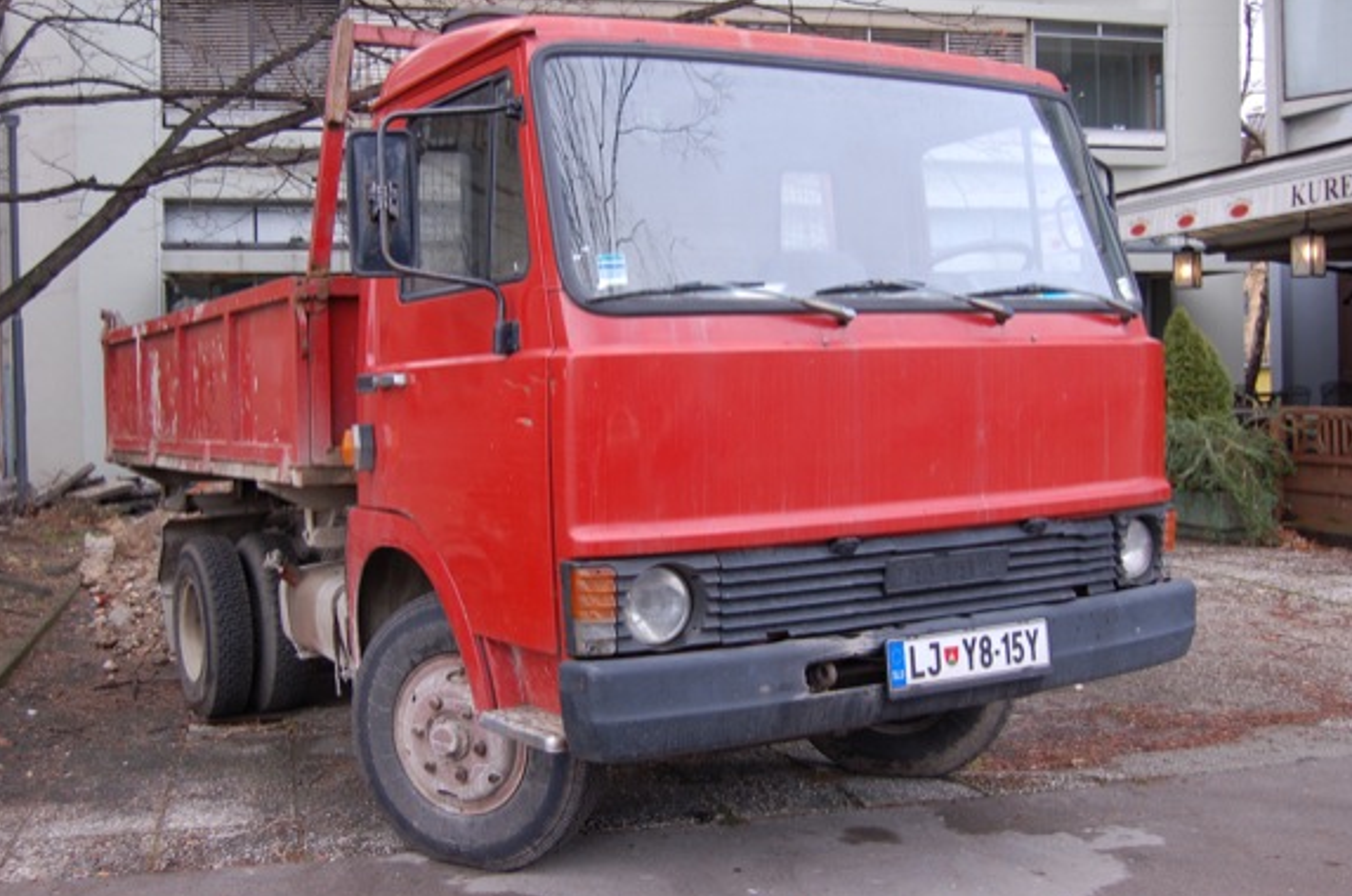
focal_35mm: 39
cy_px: 411
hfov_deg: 50.1
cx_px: 637
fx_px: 1446
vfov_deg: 34.4
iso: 400
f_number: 3.8
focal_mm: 23
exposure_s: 1/50
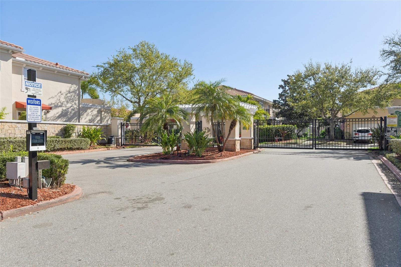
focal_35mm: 26
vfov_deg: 49.5
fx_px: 290
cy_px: 134
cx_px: 200
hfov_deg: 69.4
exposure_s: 1/1600
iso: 400
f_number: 8
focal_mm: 26
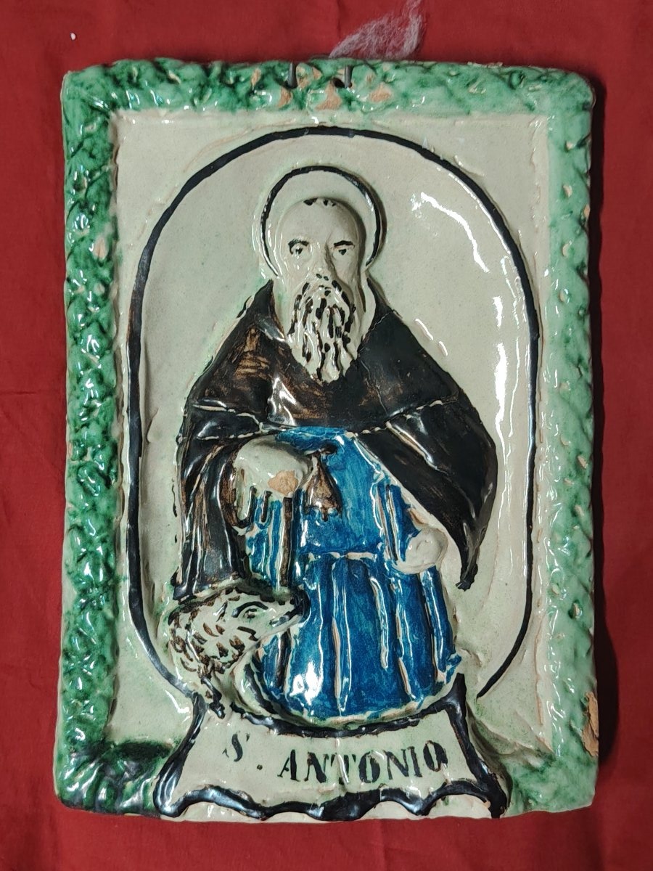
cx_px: 326
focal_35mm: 41
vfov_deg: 45.8
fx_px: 1031
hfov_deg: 35.1
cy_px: 436
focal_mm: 5.25
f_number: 1.75
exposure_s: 1/25
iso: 1422
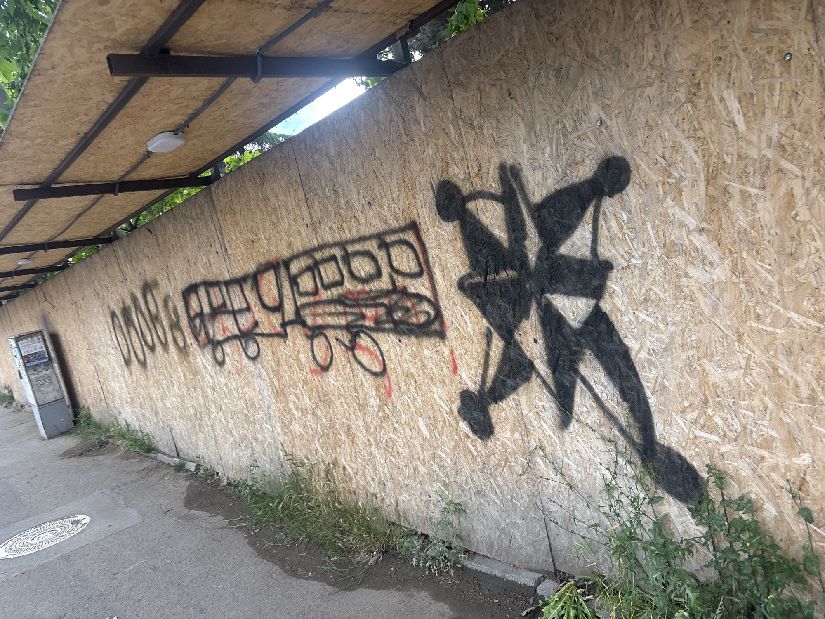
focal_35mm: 26
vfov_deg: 53.1
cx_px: 412
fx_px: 620
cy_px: 310
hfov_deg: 67.3
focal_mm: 5.96
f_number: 1.6
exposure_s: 1/121
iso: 40
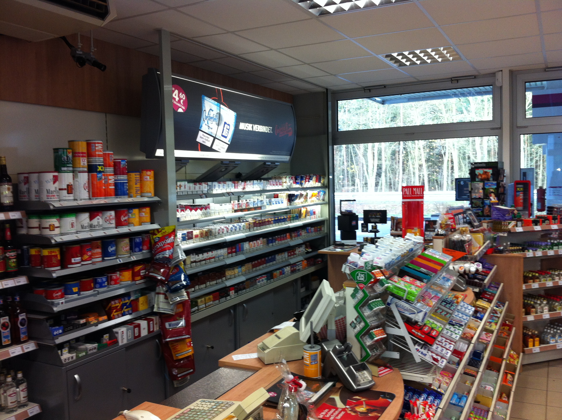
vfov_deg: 40.6
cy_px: 210
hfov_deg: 52.7
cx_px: 281
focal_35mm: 35
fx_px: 567
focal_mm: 3.85
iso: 80
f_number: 2.8
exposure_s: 1/30
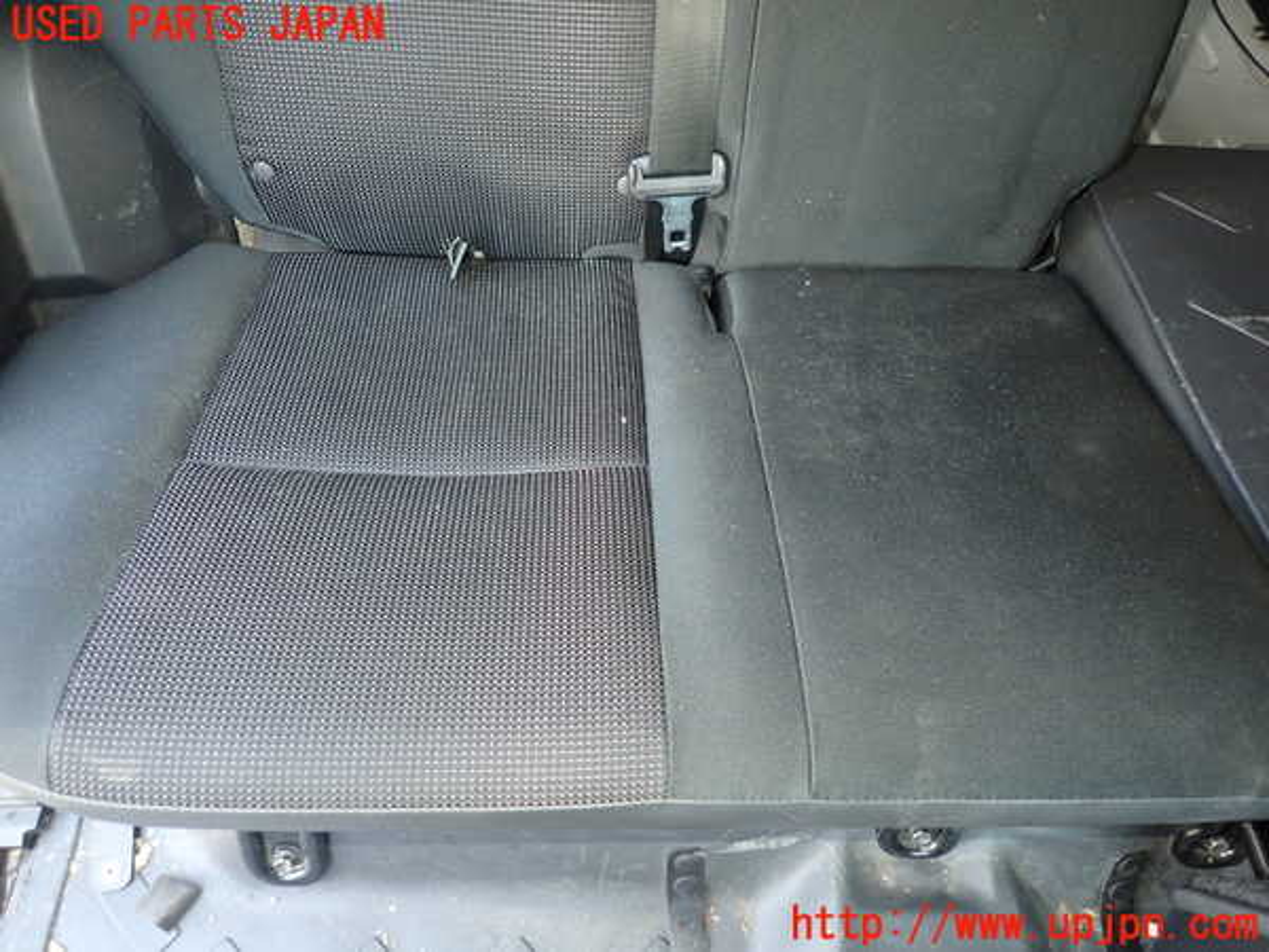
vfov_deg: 54.9
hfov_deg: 69.4
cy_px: 476
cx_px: 634
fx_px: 916
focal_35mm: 25
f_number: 2
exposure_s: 1/40
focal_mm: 4.5
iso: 200
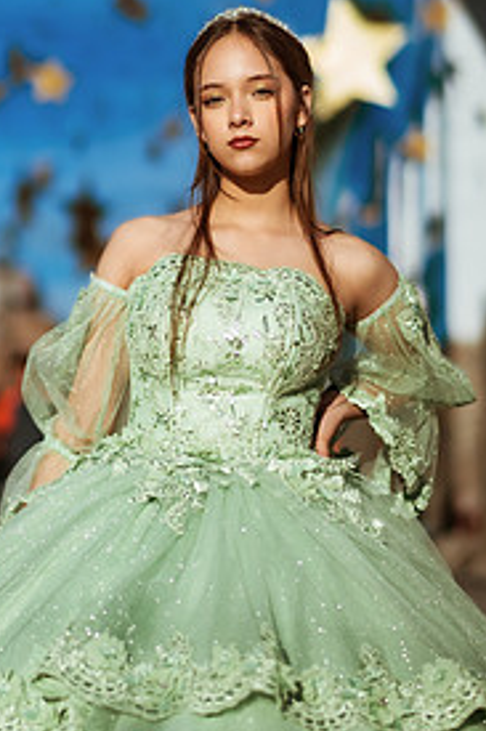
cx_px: 191
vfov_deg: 21.4
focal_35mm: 95
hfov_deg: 14.4
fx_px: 1926
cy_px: 245
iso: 50
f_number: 1.8
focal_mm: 58
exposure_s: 1/8000
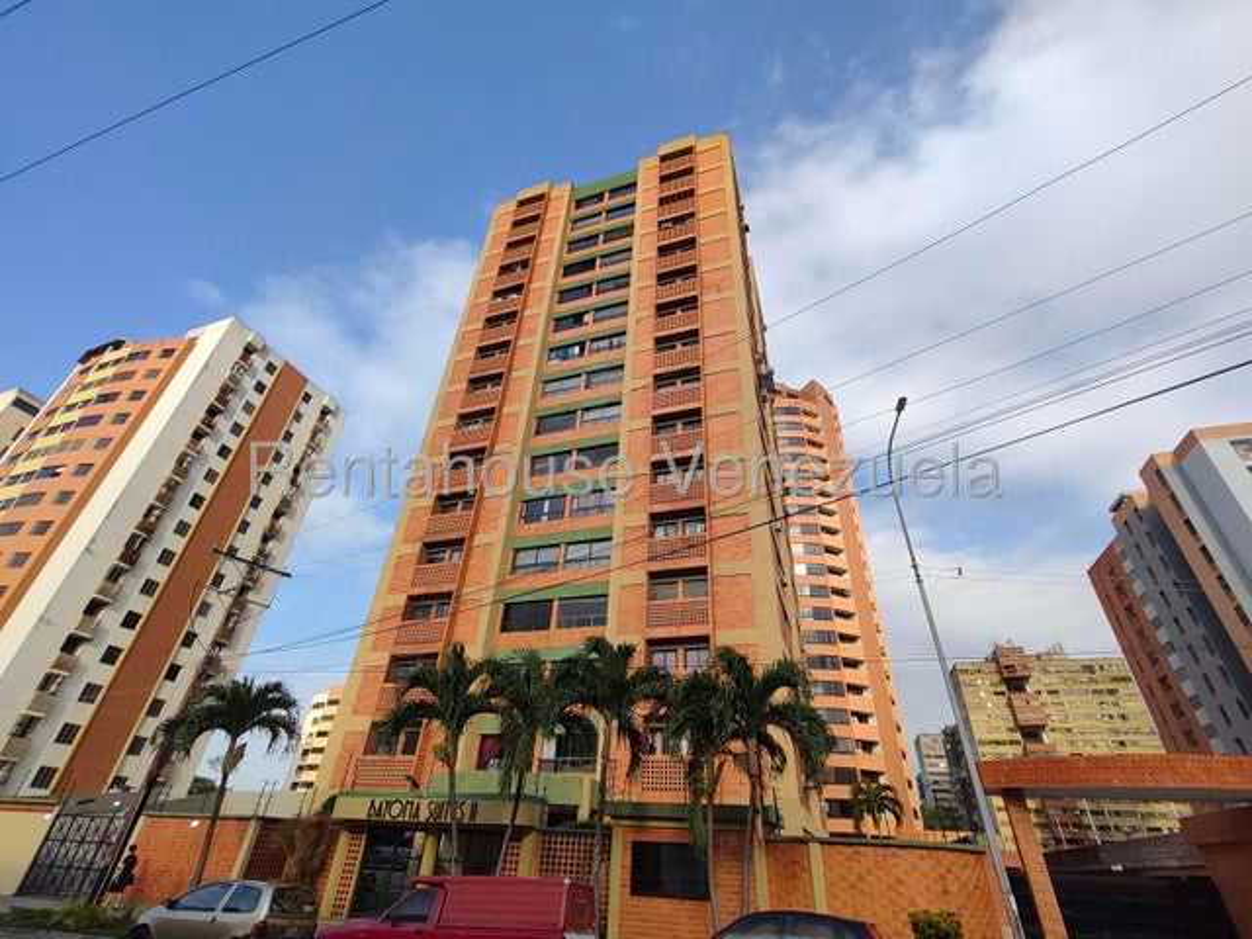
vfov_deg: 81.7
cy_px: 470
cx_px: 626
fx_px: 543
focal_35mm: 15
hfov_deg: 98.2
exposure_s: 1/823
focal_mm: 1.67
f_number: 2.2
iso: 50
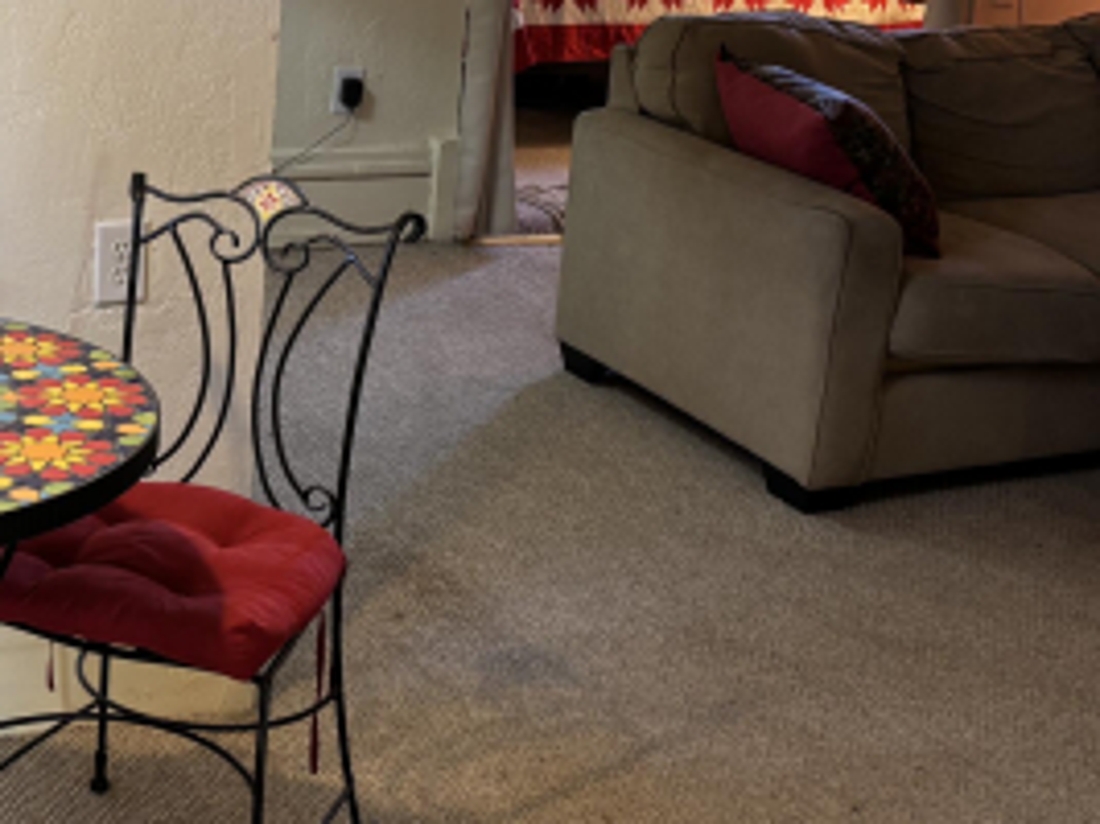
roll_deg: -3.2
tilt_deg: -13.1
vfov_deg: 22.3
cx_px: 204
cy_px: 173
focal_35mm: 65
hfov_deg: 29.1
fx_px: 2065
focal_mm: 5.96
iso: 125
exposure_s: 1/60
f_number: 1.6
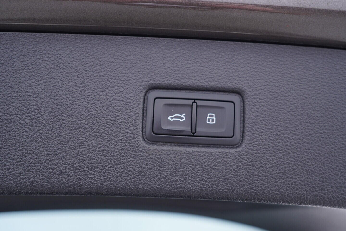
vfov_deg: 36.9
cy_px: 116
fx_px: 346
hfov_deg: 53.1
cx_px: 173
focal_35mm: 36
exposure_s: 1/40
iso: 250
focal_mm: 24
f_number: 2.8
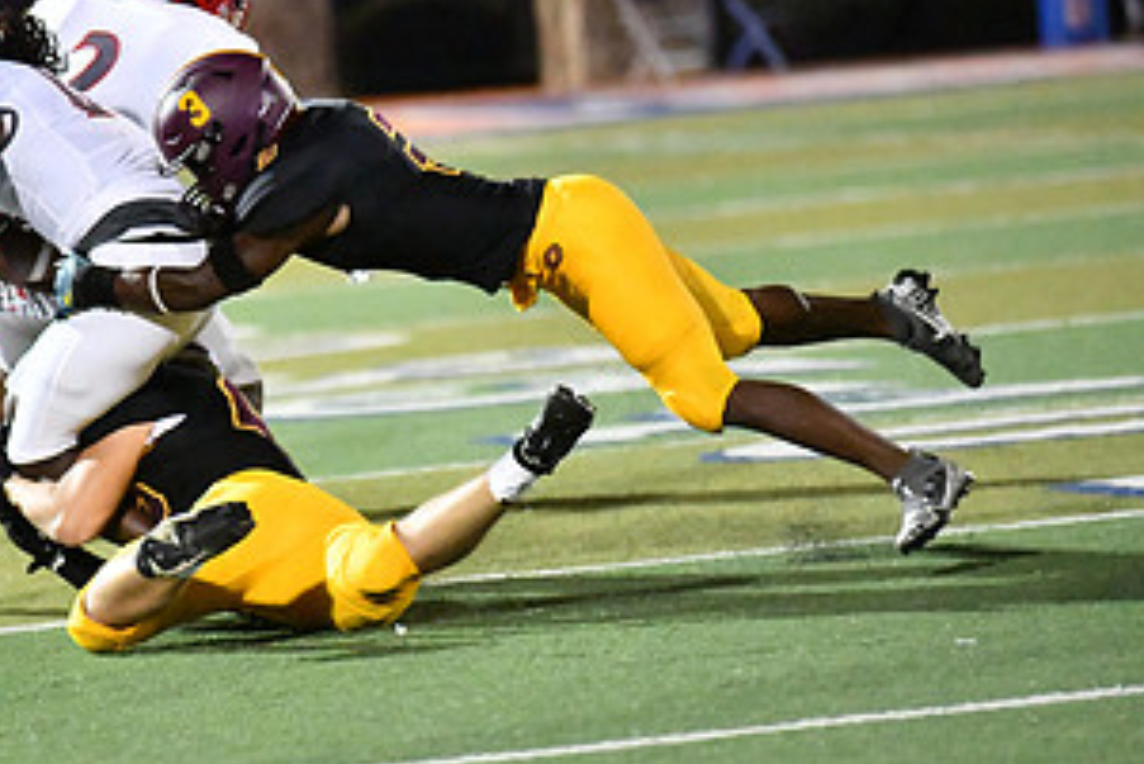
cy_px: 264
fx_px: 11032
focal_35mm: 347
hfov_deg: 5.9
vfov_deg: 4.0
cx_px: 175
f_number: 2.8
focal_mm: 180
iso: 20000
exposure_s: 1/3200
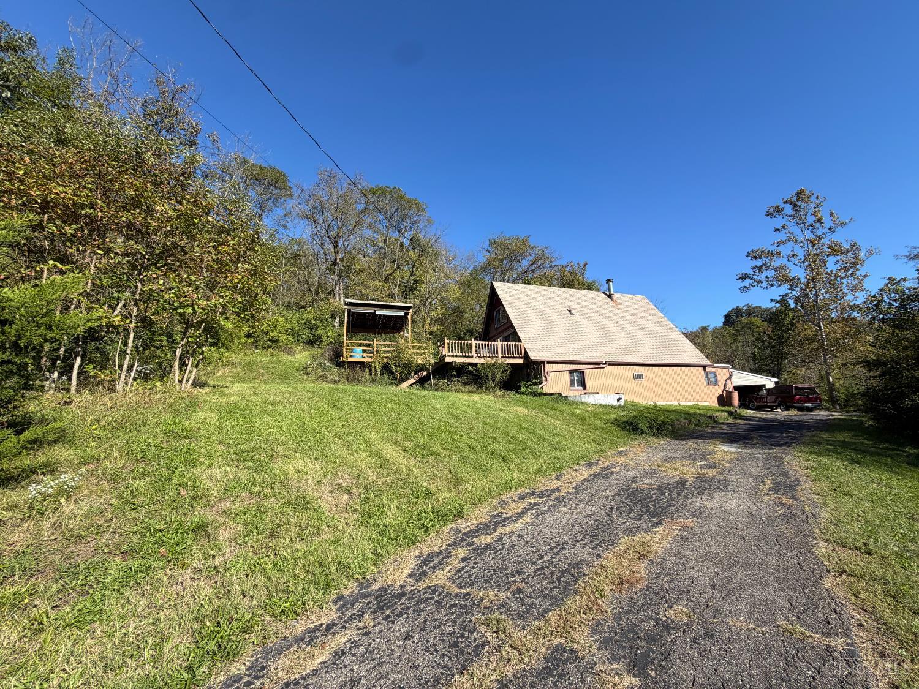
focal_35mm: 14
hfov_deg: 102.1
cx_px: 460
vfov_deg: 85.7
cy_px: 344
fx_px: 372
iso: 32
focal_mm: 2.22
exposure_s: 1/770
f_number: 2.2
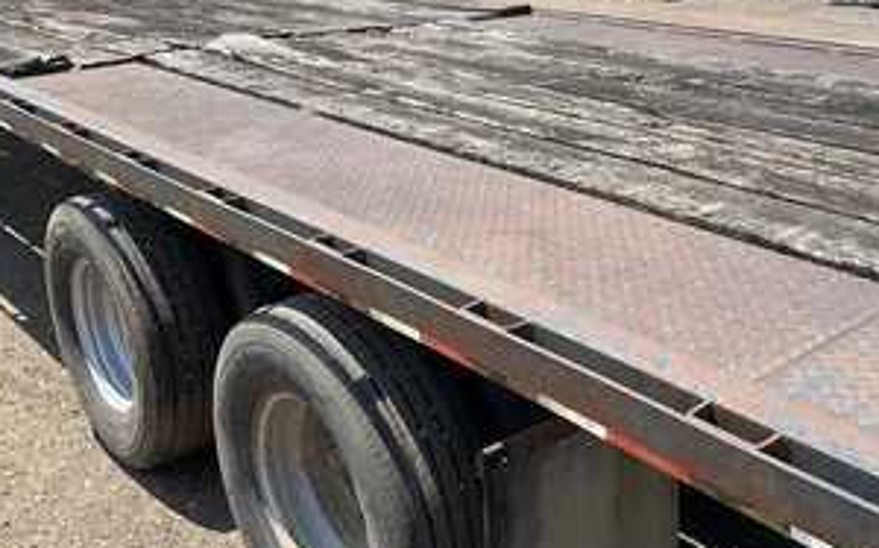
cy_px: 185
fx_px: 981
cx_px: 554
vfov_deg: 31.0
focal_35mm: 41
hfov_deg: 47.8
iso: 25
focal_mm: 3
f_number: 1.8
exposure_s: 1/1076
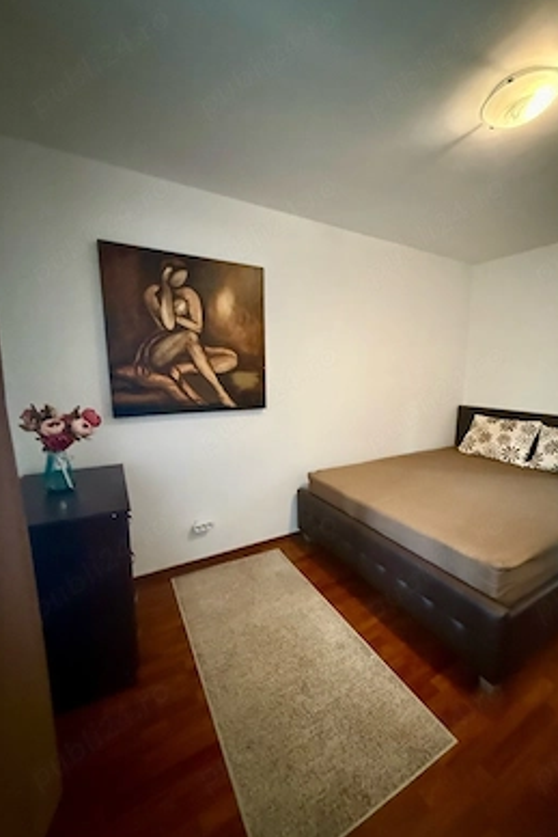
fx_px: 348
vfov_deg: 100.4
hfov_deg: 77.1
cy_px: 425
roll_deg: -1.4
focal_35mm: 15
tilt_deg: -10.2
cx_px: 310
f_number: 2.2
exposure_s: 1/33
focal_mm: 2.22
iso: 1250
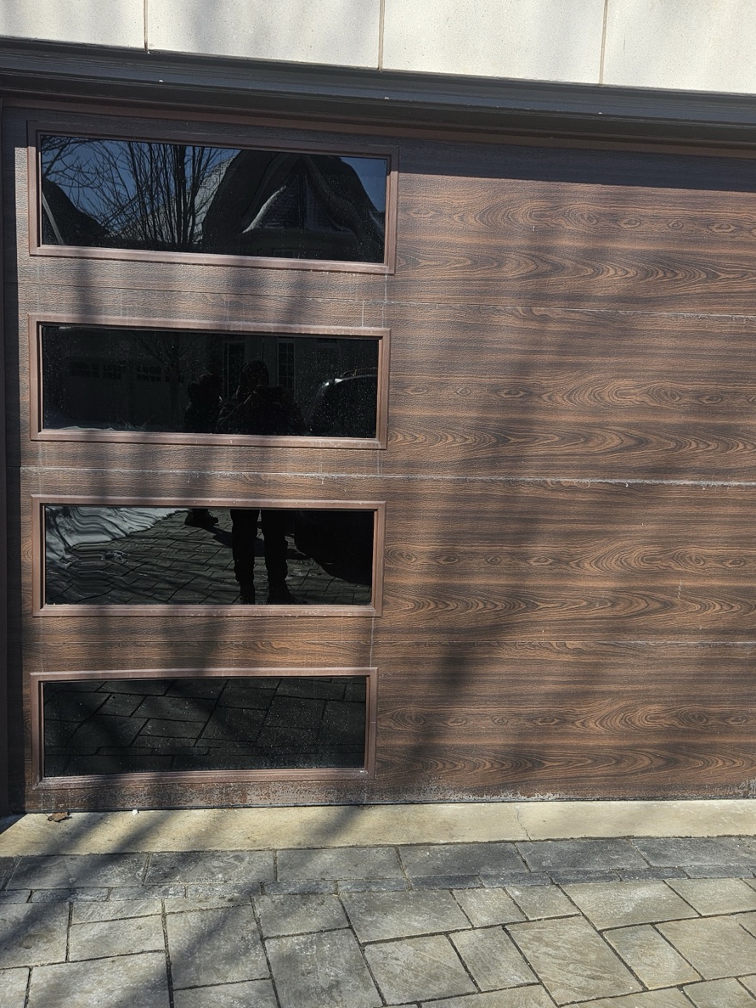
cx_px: 370
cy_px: 506
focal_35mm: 31
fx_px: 903
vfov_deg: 58.4
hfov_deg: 45.4
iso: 25
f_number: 1.8
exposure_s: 1/1372
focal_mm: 5.4
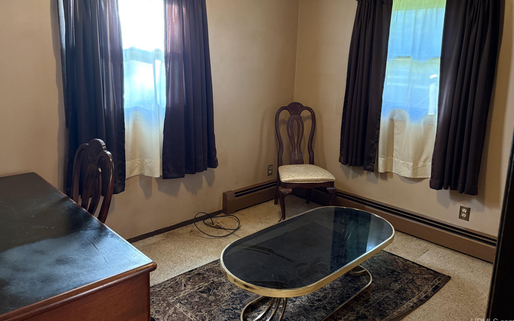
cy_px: 135
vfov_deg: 44.4
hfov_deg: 66.5
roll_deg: -1.1
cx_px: 257
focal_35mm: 28
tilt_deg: -9.9
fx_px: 392
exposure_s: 1/60
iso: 250
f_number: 1.6
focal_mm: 5.96
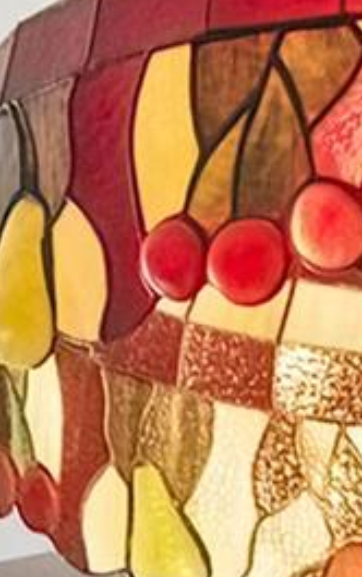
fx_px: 2789
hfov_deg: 7.4
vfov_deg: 10.9
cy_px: 1091
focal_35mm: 177
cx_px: 462
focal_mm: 10
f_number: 9
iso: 400
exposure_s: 1/4
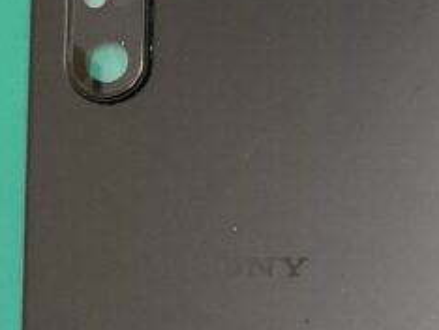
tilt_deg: -85.5
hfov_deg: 14.8
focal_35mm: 119
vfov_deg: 12.3
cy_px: 367
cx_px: 750
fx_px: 1511
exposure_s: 1/50
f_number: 2.4
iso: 200
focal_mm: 3.3
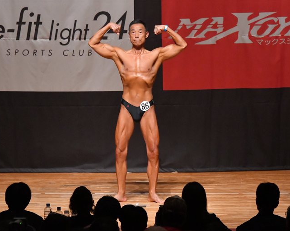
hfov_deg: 7.6
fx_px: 2188
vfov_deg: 6.1
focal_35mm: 255
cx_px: 133
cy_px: 115
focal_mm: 150
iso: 10000
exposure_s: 1/400
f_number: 5.6
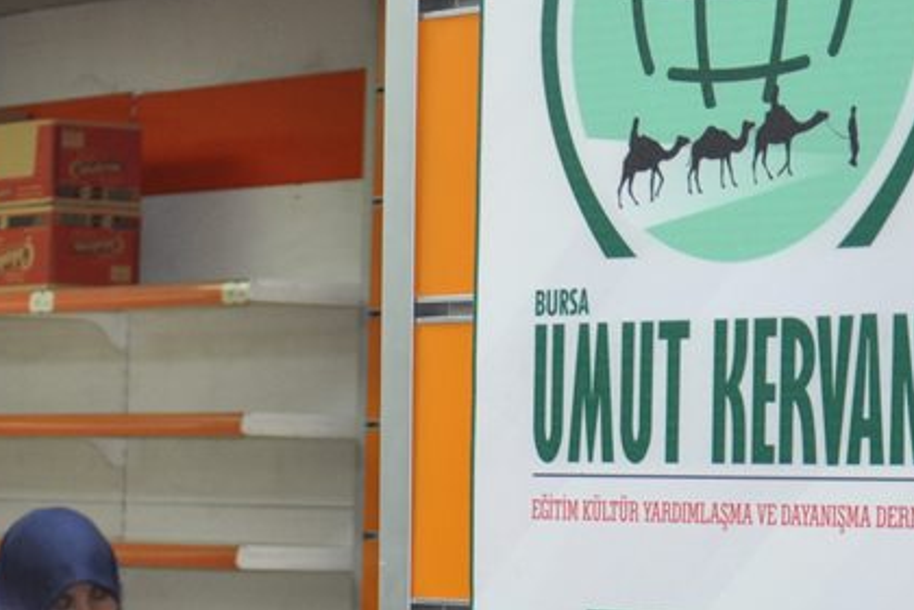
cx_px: -248
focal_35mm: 171
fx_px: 4332
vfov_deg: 8.0
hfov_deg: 11.7
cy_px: 525
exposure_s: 1/60
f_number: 4.5
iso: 400
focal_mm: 35
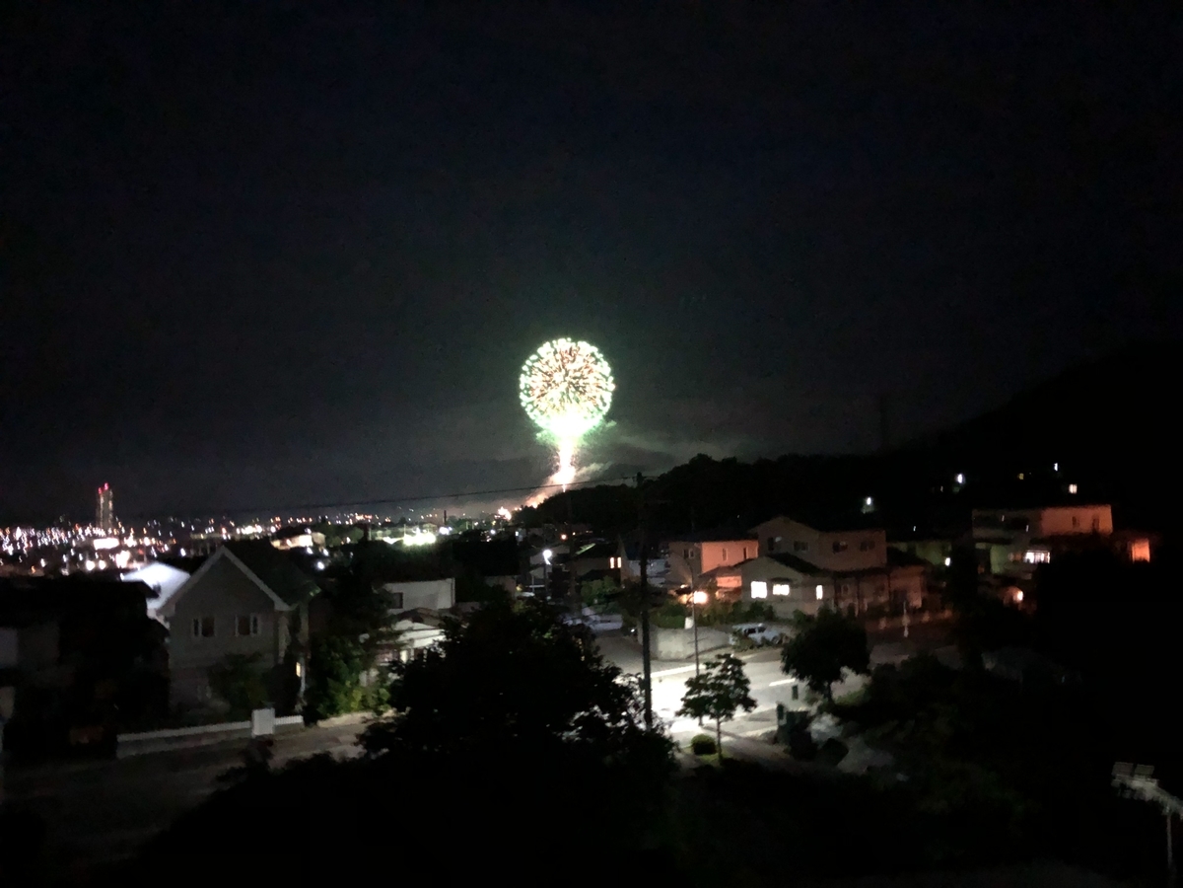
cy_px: 444
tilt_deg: +5.0
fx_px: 957
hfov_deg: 63.4
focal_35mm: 28
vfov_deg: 49.7
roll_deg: +2.4
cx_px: 592
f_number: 1.8
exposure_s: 1/4
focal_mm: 3.99
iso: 2000
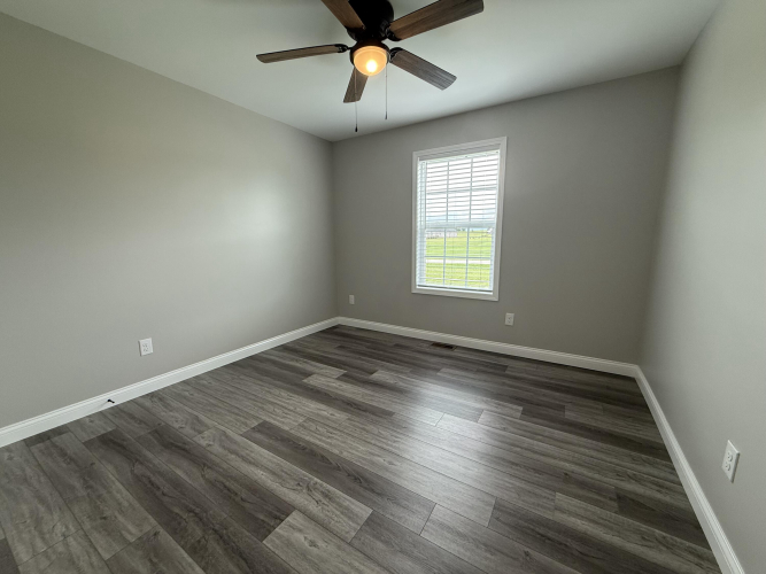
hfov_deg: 102.1
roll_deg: -0.2
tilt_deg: -8.2
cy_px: 287
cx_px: 383
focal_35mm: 14
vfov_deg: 85.7
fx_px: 310
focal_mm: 2.22
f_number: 2.2
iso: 125
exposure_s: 1/120
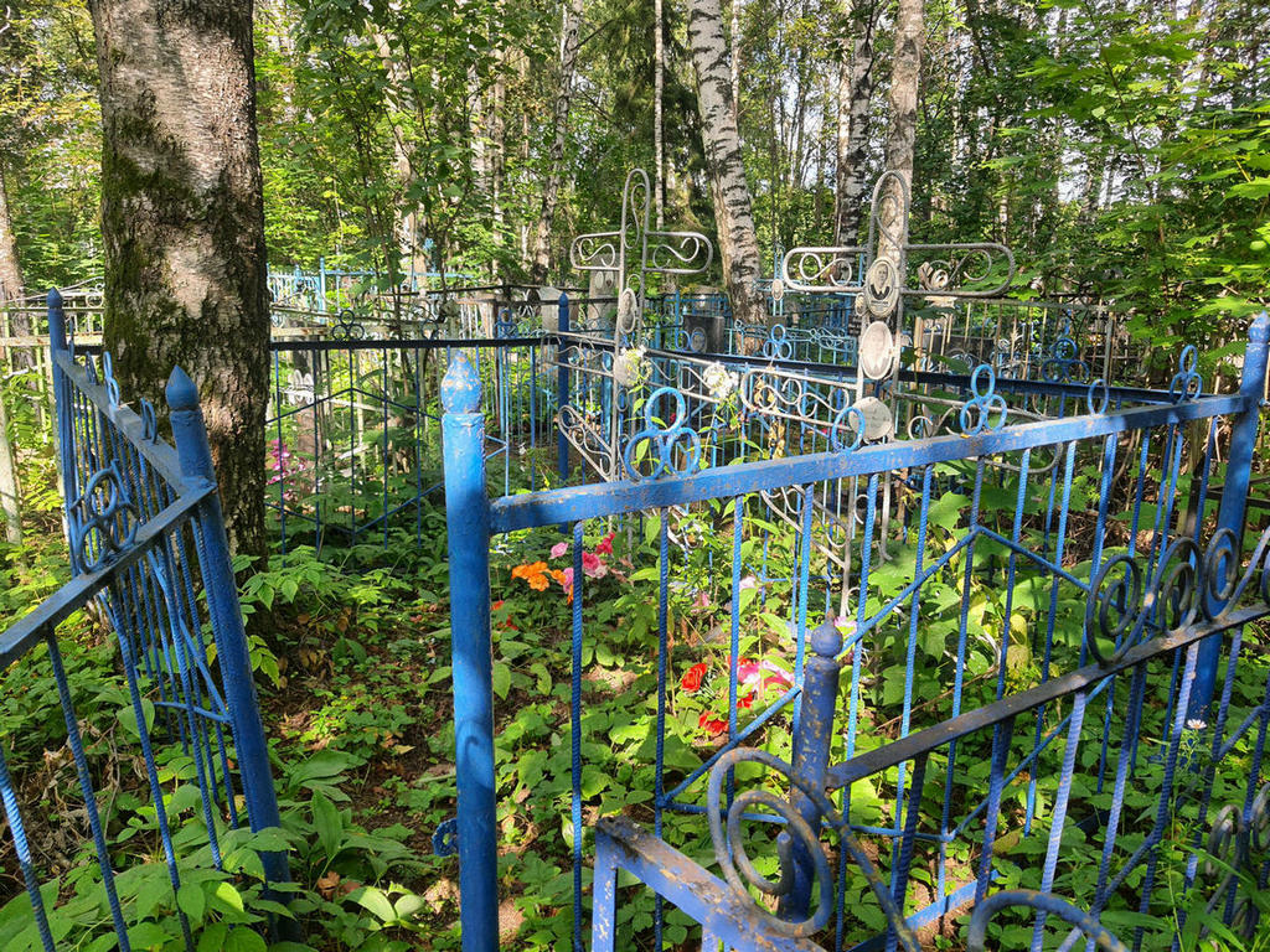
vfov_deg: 53.1
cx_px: 635
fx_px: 954
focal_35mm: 26
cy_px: 476
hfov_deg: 67.3
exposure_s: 1/314
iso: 50
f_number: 1.7
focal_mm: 4.32
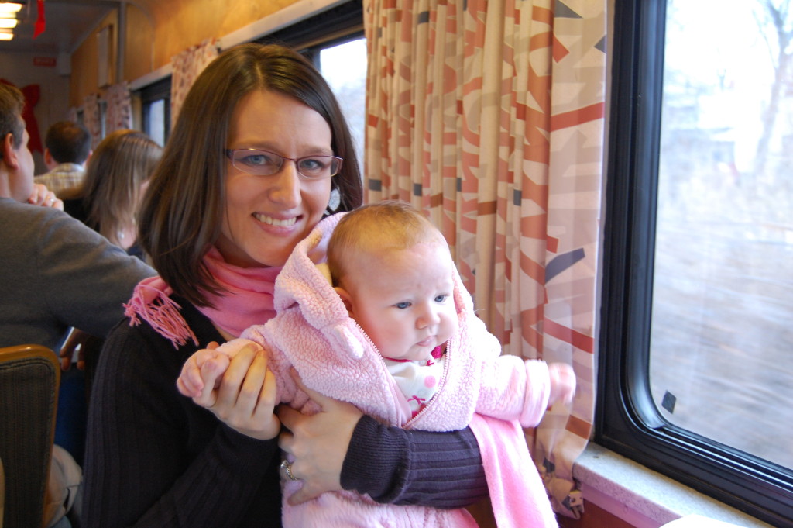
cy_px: 264
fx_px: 990
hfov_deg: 43.6
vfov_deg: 29.8
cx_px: 396
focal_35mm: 45
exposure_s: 1/30
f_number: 4.2
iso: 720
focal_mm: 30
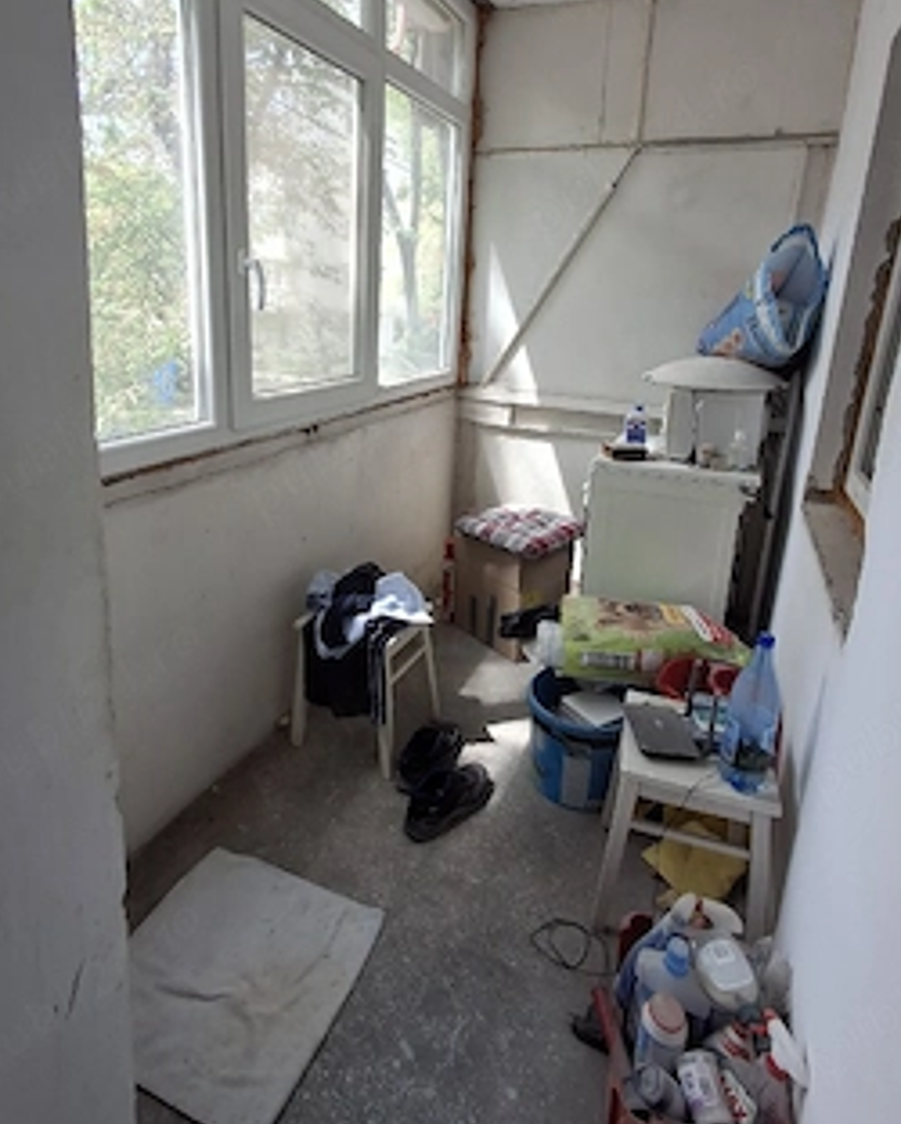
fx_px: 666
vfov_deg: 79.7
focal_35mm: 20
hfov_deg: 68.1
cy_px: 472
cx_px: 436
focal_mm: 1.64
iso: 40
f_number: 2.2
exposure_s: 1/120
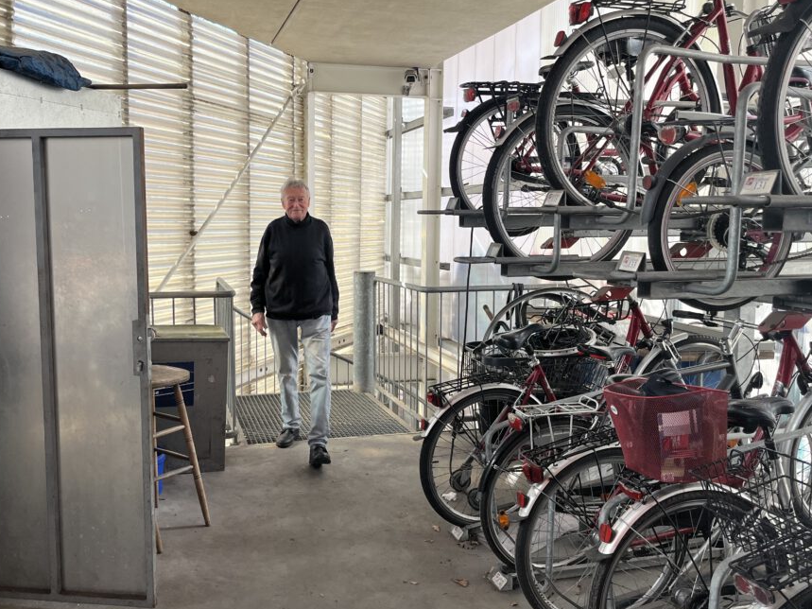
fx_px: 727
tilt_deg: -5.4
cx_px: 349
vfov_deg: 45.4
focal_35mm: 31
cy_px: 298
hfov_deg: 58.1
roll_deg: -0.7
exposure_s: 1/269
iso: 40
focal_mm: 5.1
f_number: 1.6
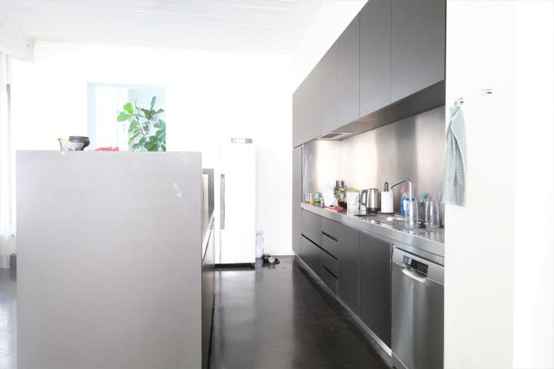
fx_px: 339
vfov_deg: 57.2
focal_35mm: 22
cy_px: 184
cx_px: 277
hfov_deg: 78.6
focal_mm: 14.5
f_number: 8
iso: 200
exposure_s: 1/1.5
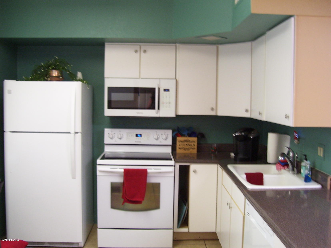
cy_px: 124
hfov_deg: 51.4
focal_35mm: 36
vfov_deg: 39.7
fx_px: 344
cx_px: 166
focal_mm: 6
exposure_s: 1/30
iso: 160
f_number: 2.7
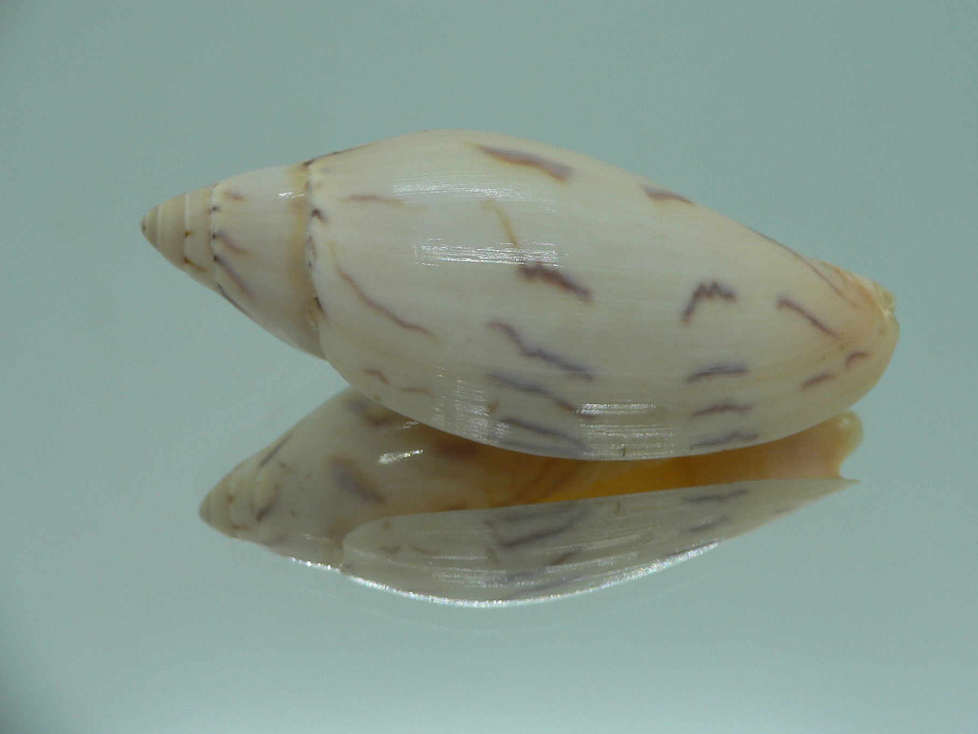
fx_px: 1102
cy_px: 326
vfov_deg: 36.8
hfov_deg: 47.8
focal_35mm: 39
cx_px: 535
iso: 80
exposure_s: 1/60
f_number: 2.8
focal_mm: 4.6
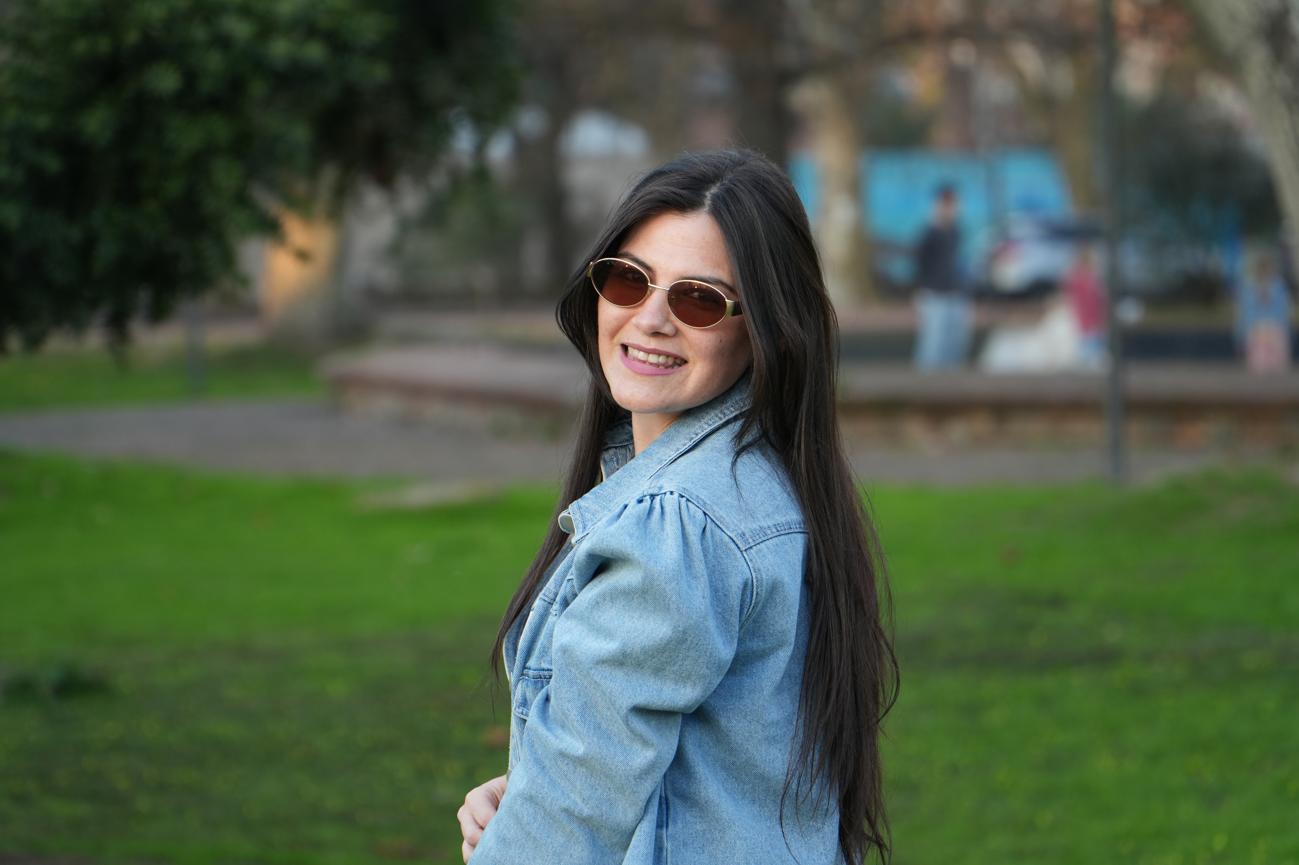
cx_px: 650
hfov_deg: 13.0
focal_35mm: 158
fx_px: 5681
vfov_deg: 8.7
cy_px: 432
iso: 250
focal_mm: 105
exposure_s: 1/200
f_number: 4
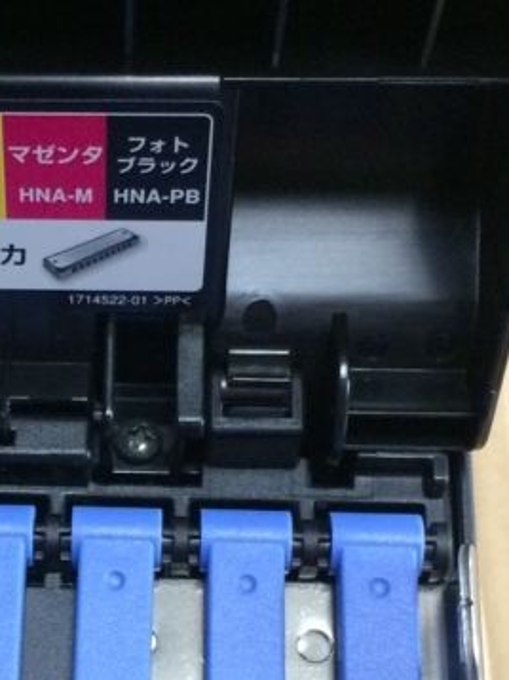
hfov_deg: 17.4
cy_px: 547
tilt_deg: -68.3
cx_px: 11
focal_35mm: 83
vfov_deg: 23.2
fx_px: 1629
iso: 250
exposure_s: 1/30
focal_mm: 4.15
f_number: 2.2
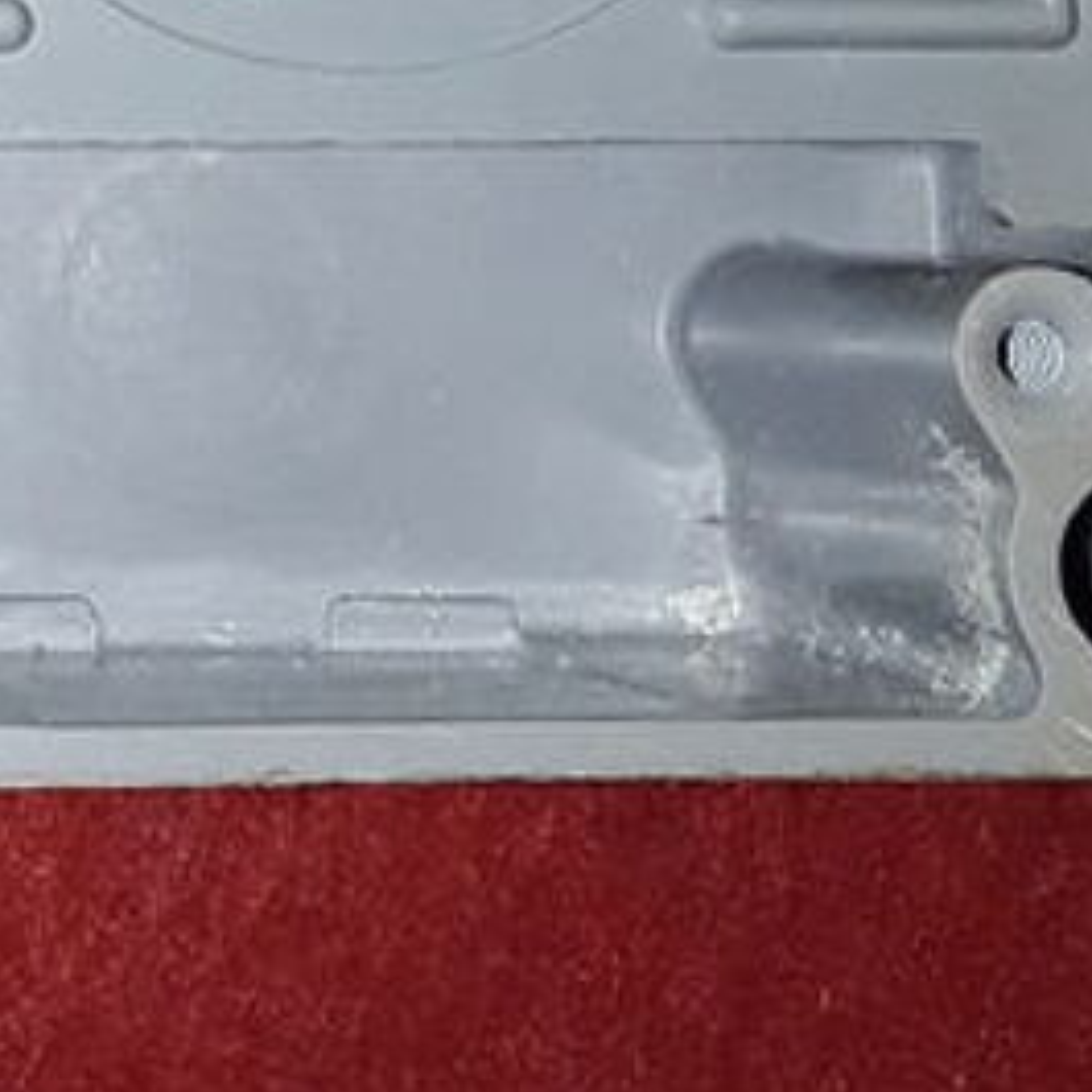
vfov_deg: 13.7
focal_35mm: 120
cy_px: -492
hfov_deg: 13.3
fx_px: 4283
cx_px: -783
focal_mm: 2.91
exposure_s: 1/100
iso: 40
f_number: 1.9
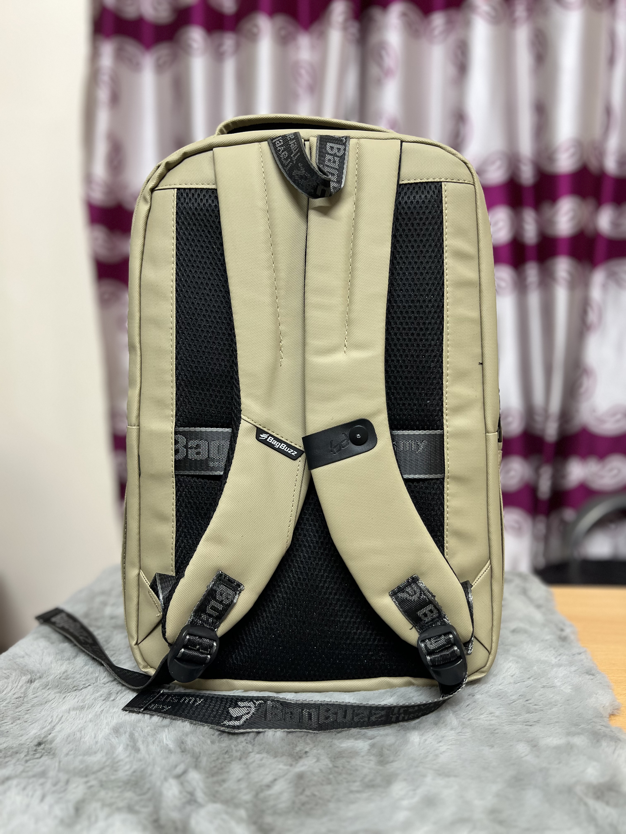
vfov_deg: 67.3
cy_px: 417
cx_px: 313
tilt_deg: -5.6
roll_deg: +0.7
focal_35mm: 26
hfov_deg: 53.1
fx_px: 627
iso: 125
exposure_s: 1/50
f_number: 1.5
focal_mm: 5.7
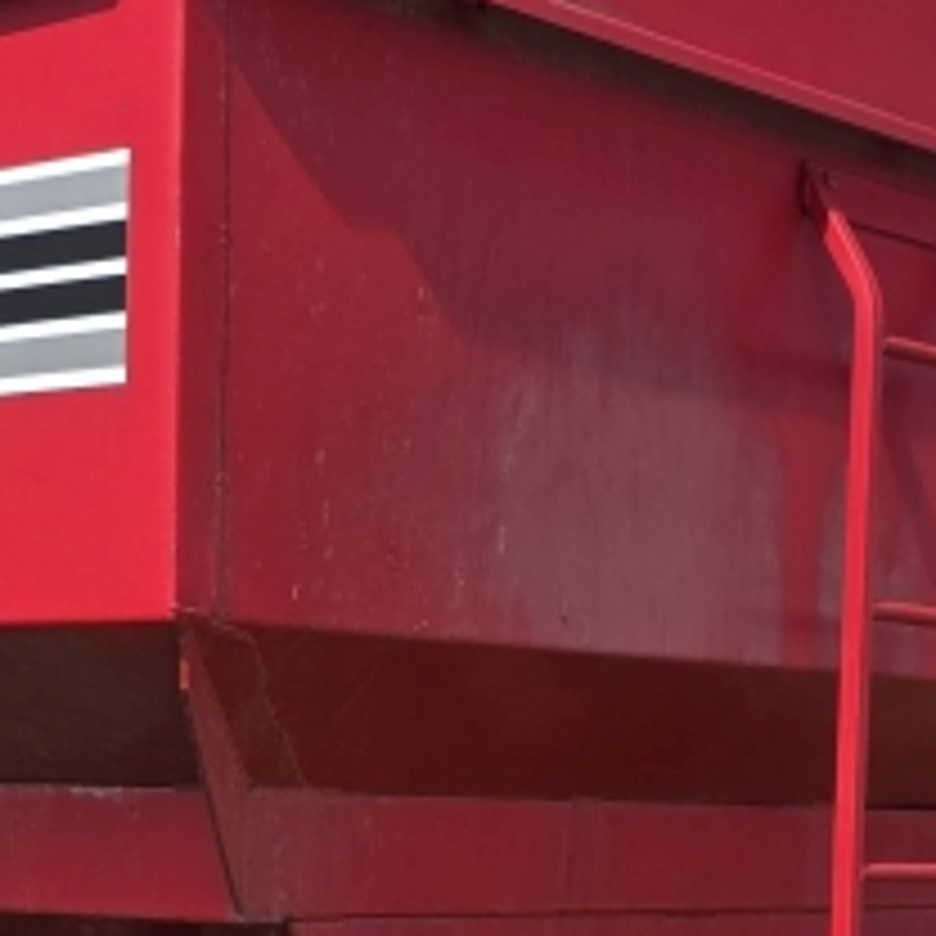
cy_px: 1058
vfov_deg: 16.8
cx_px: 414
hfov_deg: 17.4
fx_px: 3059
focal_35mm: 100
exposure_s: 1/4650
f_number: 1.7
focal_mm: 6.3
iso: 80
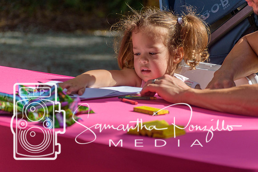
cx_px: 129
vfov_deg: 6.3
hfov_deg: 9.5
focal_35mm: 218
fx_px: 1559
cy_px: 86
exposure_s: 1/2000
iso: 400
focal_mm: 145
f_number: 5.6
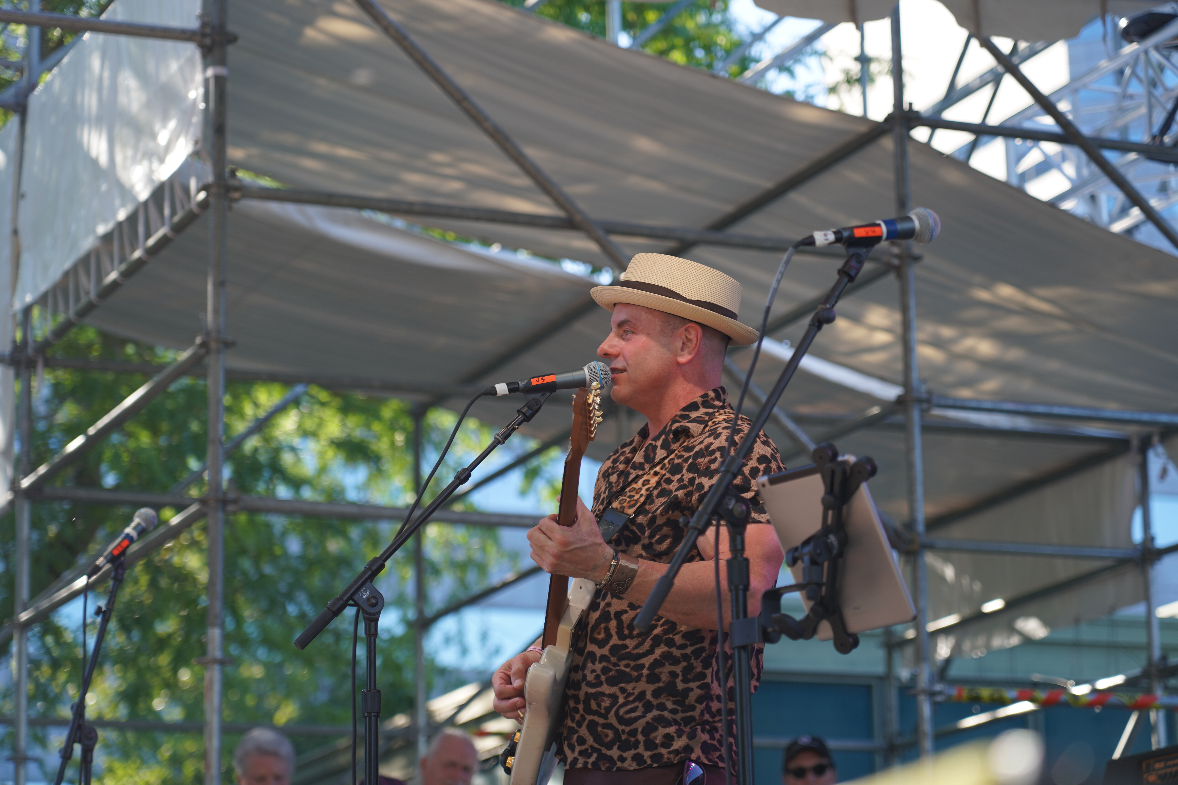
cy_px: 392
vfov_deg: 13.0
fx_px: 3436
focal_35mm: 105
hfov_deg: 19.5
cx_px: 589
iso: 100
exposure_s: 1/160
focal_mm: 105
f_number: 4
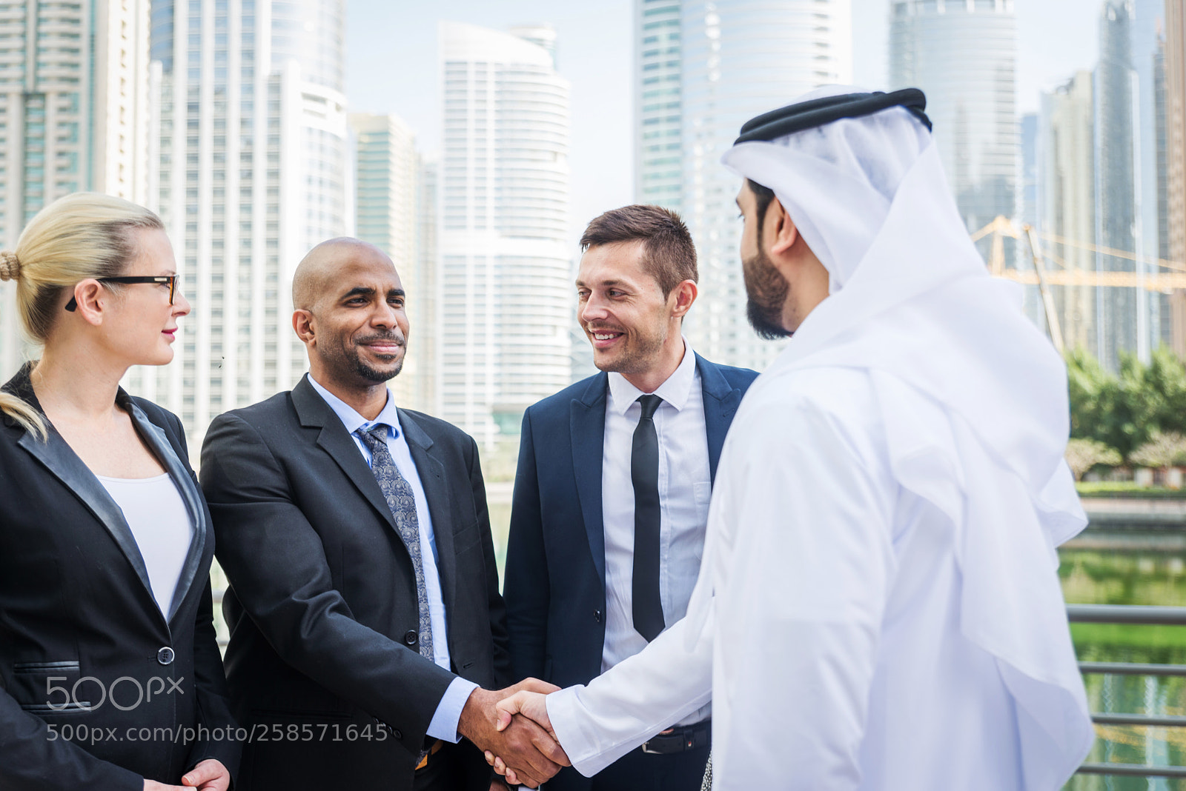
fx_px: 1384
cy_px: 396
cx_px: 593
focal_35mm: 42
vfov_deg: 31.9
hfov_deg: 46.4
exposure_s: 1/250
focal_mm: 42
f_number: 3.5
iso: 100
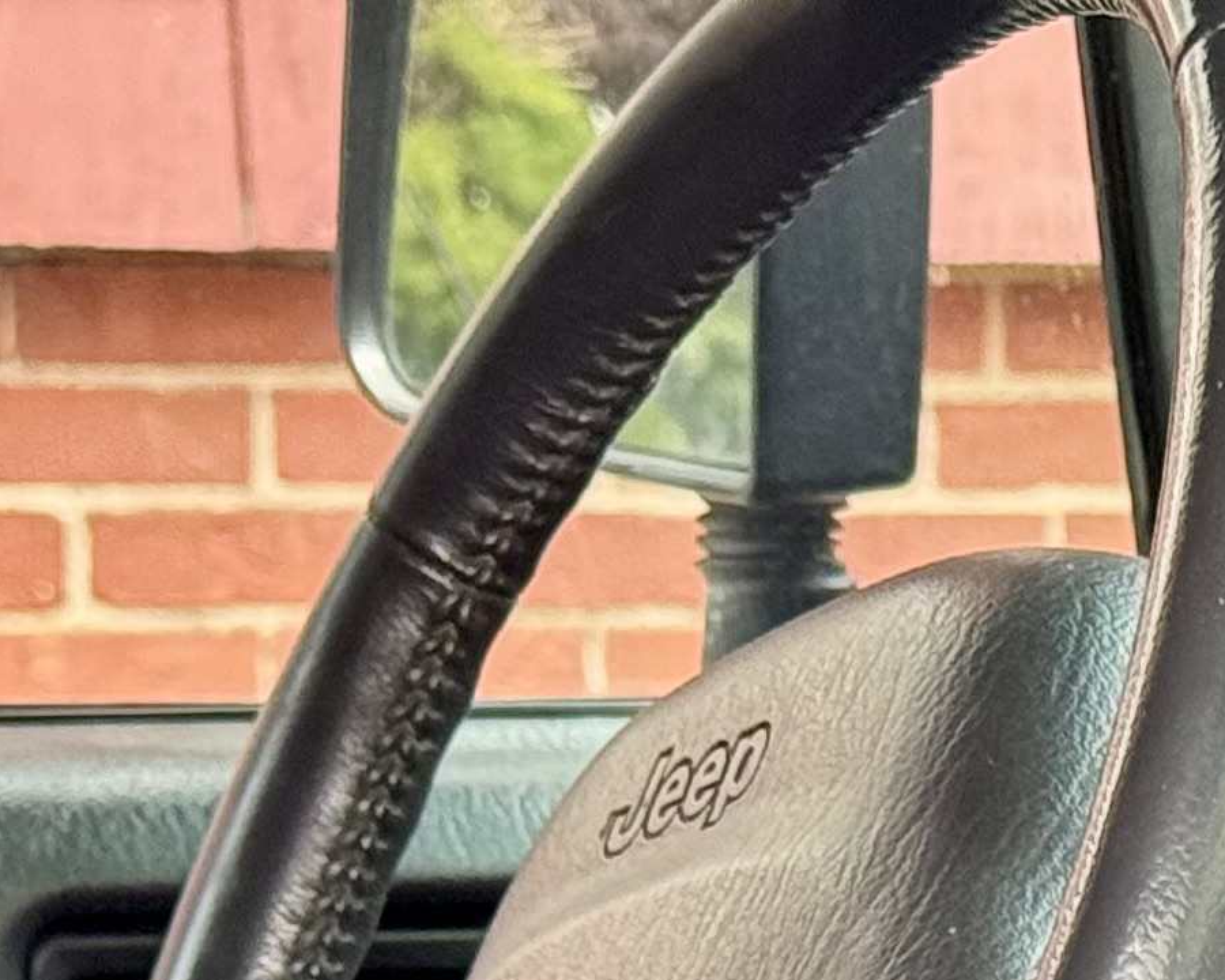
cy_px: 2057
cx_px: 1782
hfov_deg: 9.0
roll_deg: -2.2
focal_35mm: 210
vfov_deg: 7.1
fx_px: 7614
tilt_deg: -15.4
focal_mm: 6.76
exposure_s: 1/60
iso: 160
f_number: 1.78
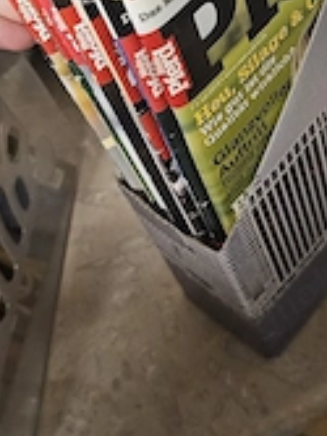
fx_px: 694
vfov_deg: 34.1
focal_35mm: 55
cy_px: 102
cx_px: 186
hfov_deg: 26.5
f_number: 1.7
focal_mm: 6.3
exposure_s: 1/33.4
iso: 640
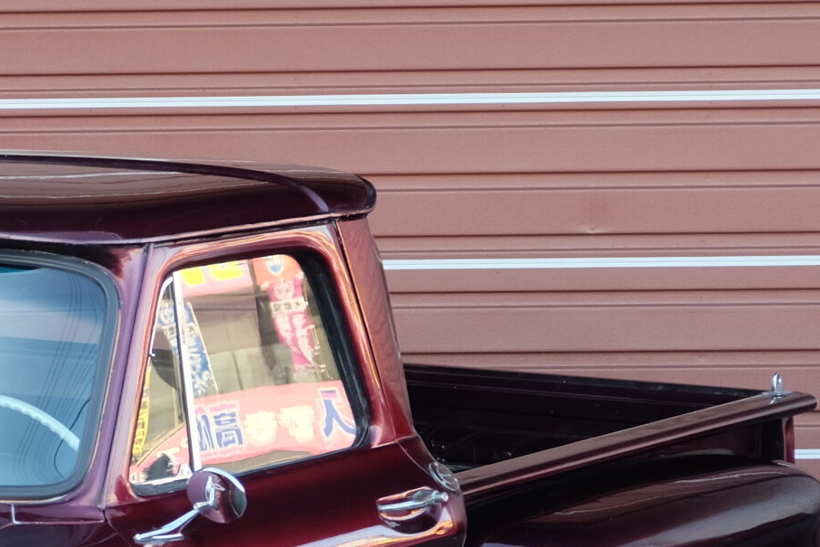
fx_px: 3280
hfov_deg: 13.8
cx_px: -164
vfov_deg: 9.4
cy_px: 700
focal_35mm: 144
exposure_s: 1/140
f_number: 3.6
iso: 400
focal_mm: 34.3
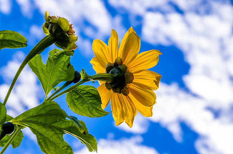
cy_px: 77
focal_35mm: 195
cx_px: 116
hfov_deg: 10.6
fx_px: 1260
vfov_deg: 7.0
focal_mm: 130
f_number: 16
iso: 400
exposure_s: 1/200
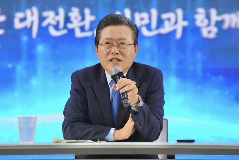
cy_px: 80
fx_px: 923
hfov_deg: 14.8
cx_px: 120
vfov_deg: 9.9
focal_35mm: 139
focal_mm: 139
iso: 3200
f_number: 4
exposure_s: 1/320
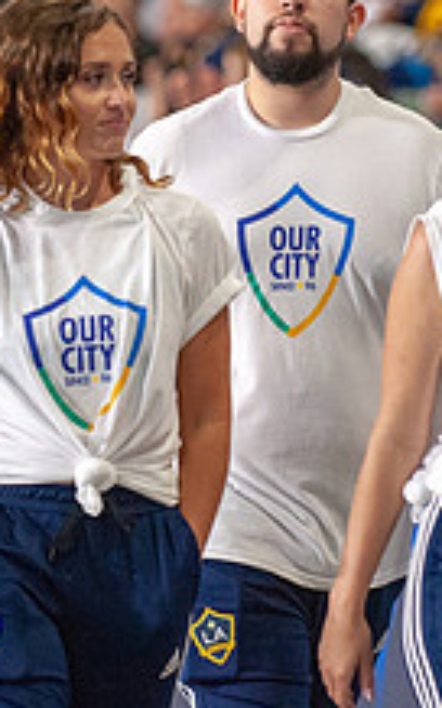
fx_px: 7835
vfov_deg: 5.2
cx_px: 273
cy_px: 276
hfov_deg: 3.2
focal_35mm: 406
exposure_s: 1/1000
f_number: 2.8
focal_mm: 150
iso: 3200
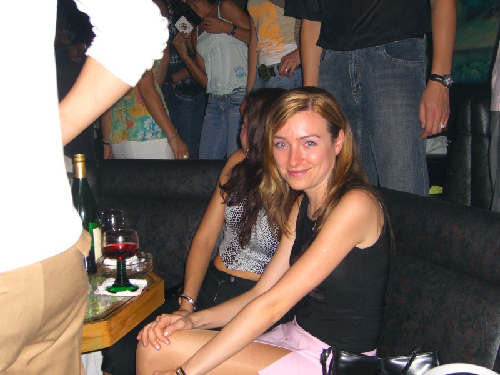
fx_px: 664
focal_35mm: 46
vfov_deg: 31.5
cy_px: 188
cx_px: 250
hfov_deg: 41.2
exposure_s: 1/60
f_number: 3.1
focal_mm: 9.5
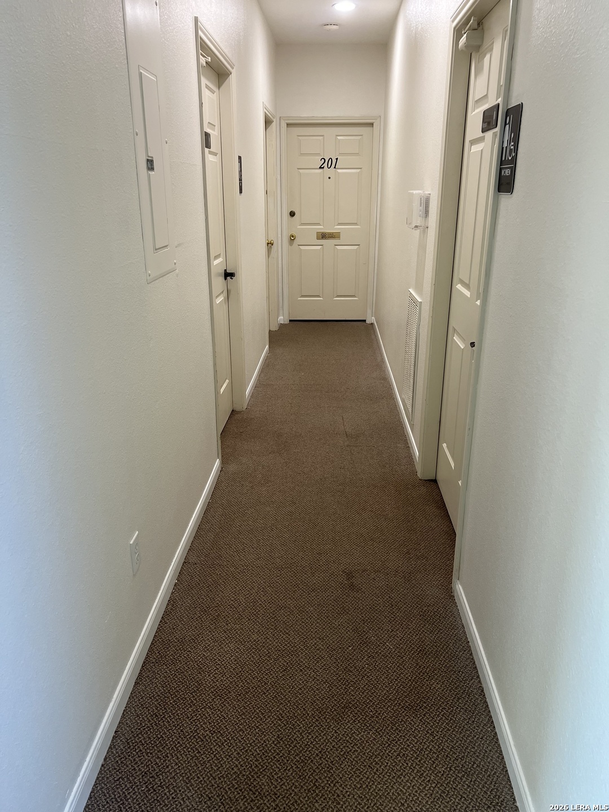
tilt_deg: -19.2
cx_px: 304
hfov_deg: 53.1
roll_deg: +1.0
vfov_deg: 67.3
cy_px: 406
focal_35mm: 26
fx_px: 610
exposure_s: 1/120
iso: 125
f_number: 1.5
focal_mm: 5.7
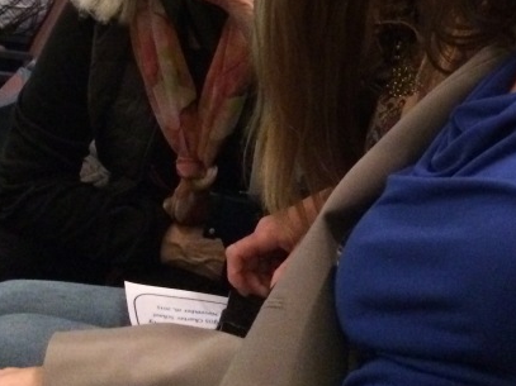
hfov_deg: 26.6
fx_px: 1088
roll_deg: -2.6
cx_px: 319
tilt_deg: -3.0
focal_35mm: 73
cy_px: -56
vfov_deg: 19.2
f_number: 2.2
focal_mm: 4.15
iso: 800
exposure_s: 1/15
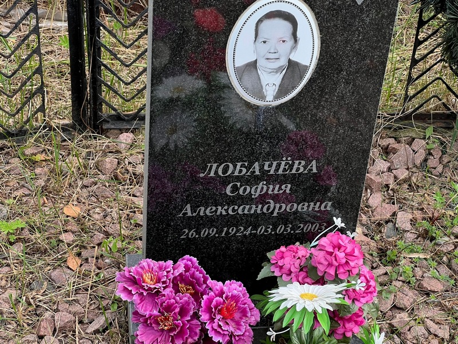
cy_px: 172
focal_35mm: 77
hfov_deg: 25.3
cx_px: 229
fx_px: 1019
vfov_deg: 19.1
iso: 32
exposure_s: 1/321
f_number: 2.8
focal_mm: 9
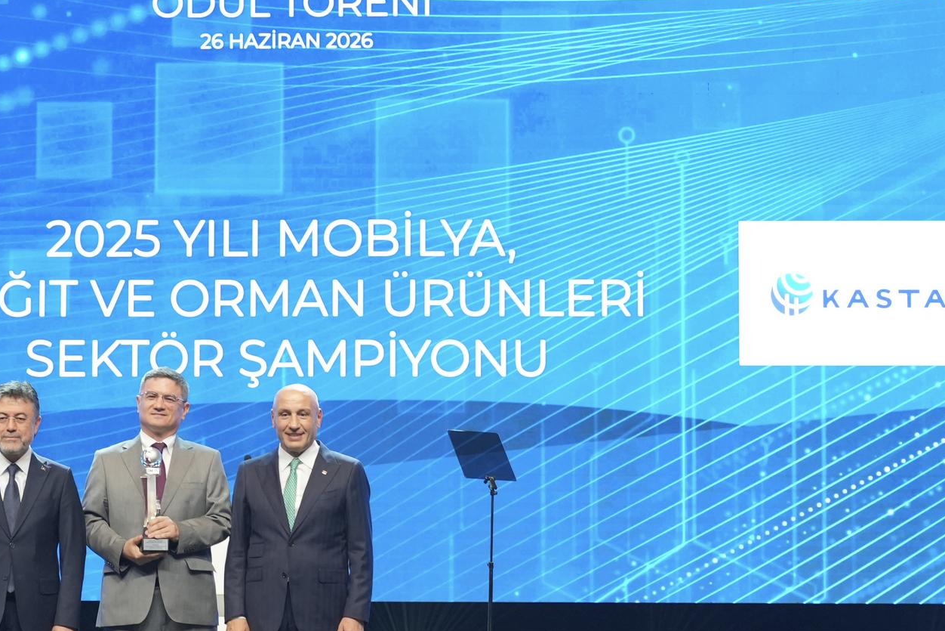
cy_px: 355
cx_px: 278
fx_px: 2324
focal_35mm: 89
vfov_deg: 15.4
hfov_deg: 22.8
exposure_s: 1/125
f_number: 2.8
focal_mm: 50.3
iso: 1250
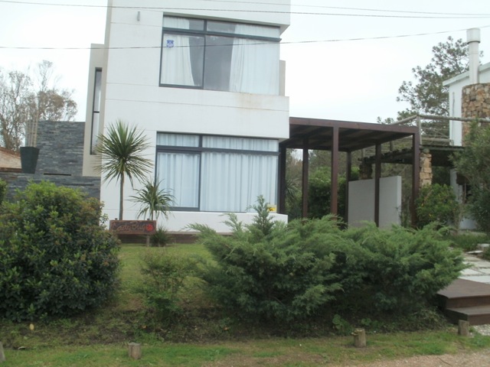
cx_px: 245
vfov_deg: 39.7
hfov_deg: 51.4
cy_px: 184
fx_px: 510
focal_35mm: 36
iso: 100
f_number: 5.6
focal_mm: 6.3
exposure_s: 1/125
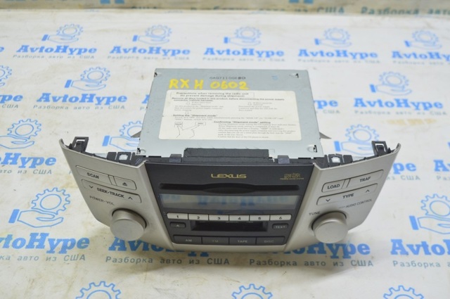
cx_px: 225
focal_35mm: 42
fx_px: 524
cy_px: 150
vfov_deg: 31.8
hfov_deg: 46.5
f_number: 5.6
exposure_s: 1/20
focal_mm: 28
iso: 400
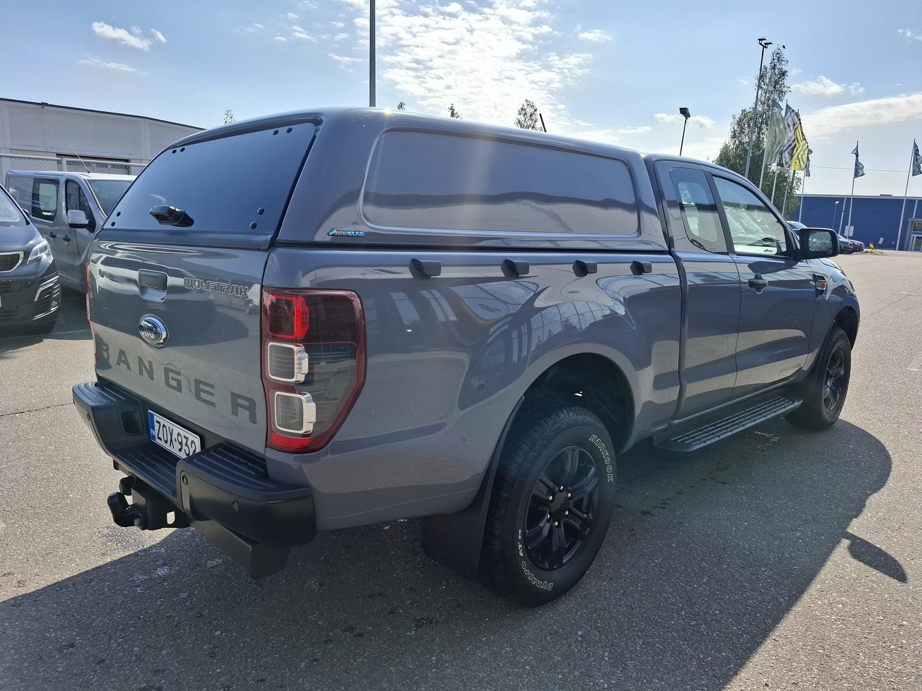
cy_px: 346
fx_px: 613
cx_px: 461
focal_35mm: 23
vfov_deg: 58.9
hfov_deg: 73.9
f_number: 1.8
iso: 50
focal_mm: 5.54
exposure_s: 1/1658
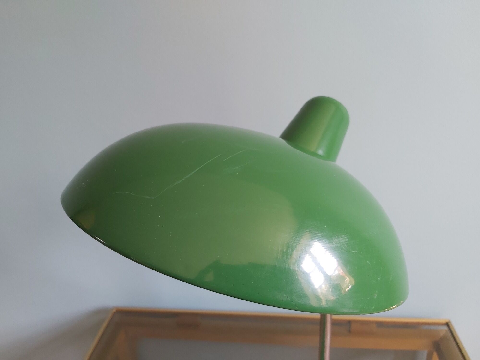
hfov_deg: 67.3
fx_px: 361
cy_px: 180
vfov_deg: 53.1
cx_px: 240
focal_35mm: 26
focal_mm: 3.92
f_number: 1.7
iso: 125
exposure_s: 1/60
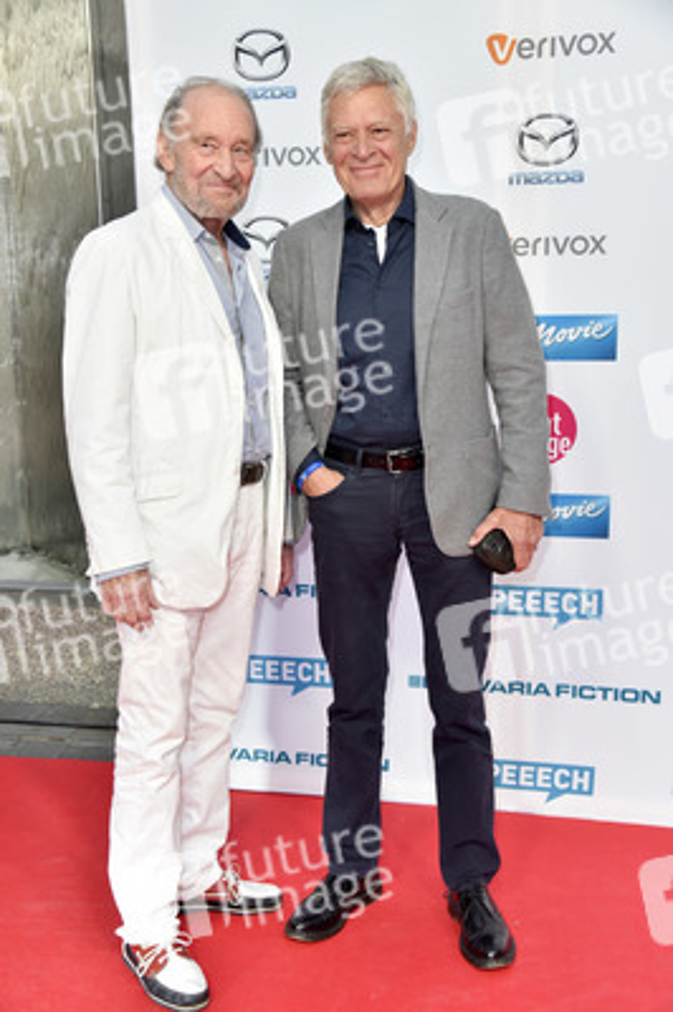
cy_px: 506
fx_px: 1348
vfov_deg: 41.1
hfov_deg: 28.0
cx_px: 336
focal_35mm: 48
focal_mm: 48
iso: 1000
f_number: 5.6
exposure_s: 1/160
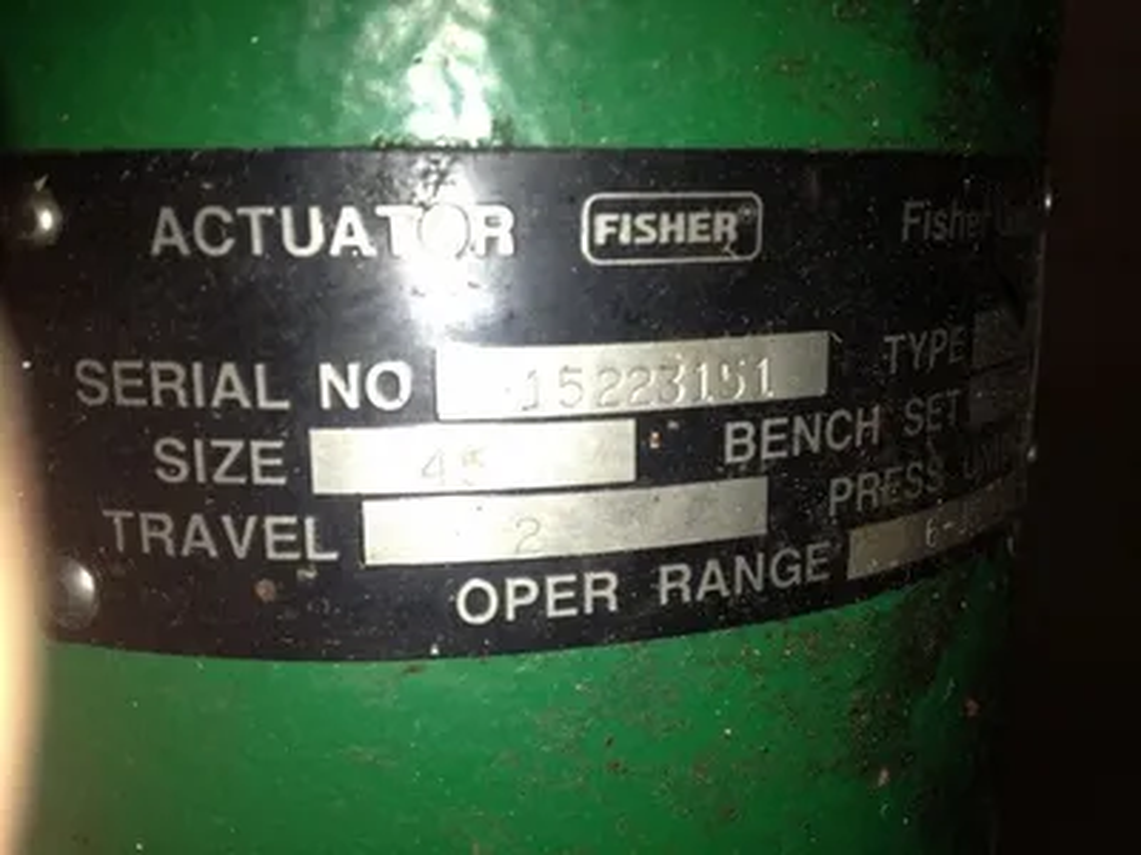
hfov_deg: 52.6
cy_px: 428
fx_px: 1154
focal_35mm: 35
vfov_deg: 40.7
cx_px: 570
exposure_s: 1/120
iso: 50
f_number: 2.4
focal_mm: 4.28
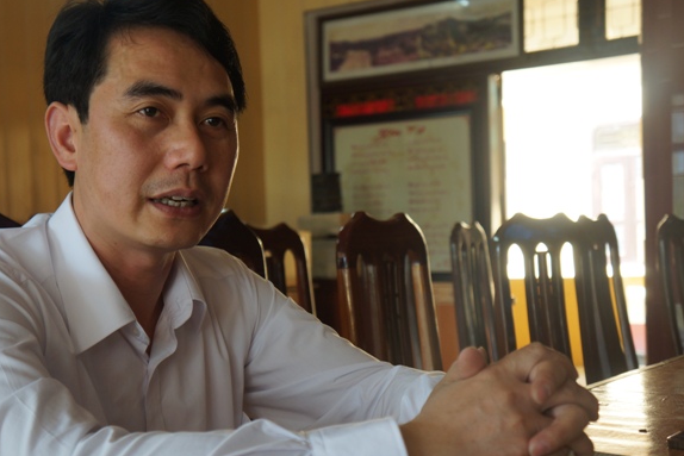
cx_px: 273
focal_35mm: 57
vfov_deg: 23.9
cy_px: 242
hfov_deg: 35.1
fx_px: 1076
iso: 320
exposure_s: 1/60
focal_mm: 31
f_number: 4
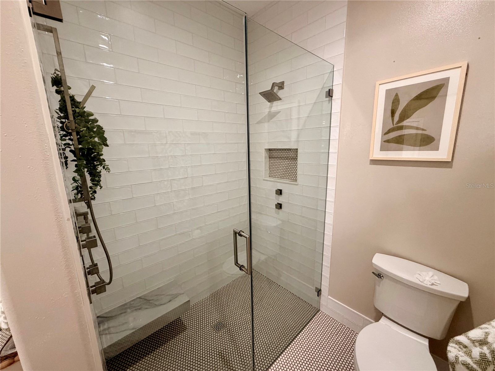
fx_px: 200
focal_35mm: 14
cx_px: 248
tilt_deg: -11.6
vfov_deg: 85.7
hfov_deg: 102.1
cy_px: 186
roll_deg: +1.7
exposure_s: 1/60
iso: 320
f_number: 2.2
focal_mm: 2.22
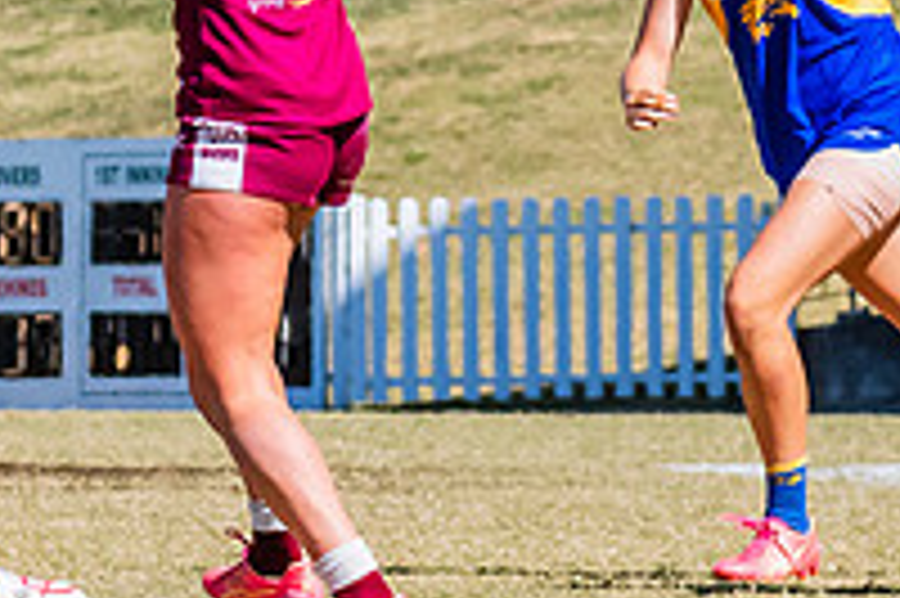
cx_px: 237
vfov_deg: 1.3
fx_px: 25803
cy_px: 163
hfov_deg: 2.0
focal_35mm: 1033
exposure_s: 1/1600
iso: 800
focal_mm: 170
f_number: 10
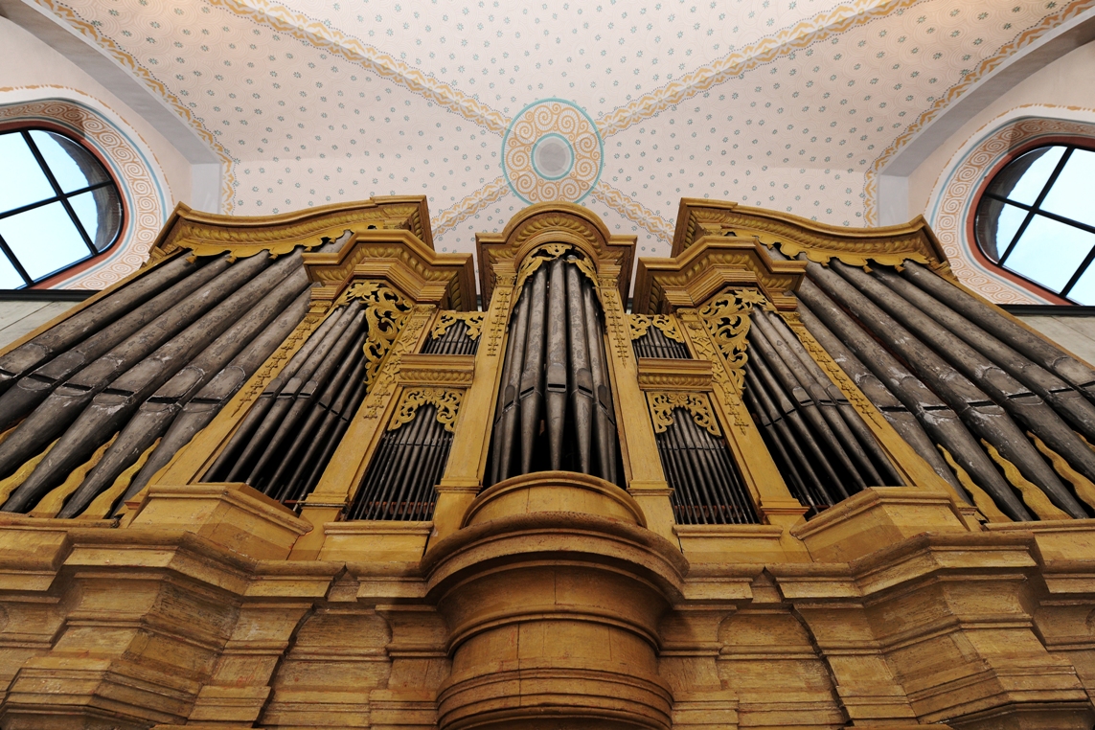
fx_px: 426
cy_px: 365
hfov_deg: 104.3
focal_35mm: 14
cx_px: 548
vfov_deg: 81.2
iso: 320
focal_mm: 14
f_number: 5.6
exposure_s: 1/15
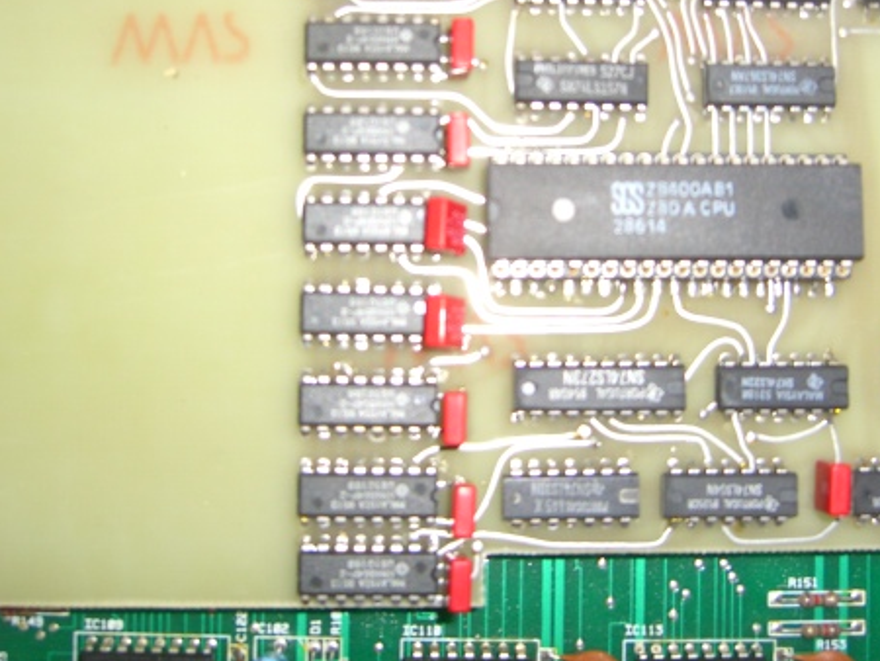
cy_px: 225
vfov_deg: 26.9
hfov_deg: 35.5
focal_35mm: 54
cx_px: 467
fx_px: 1374
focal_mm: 7.9
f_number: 2.8
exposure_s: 1/60
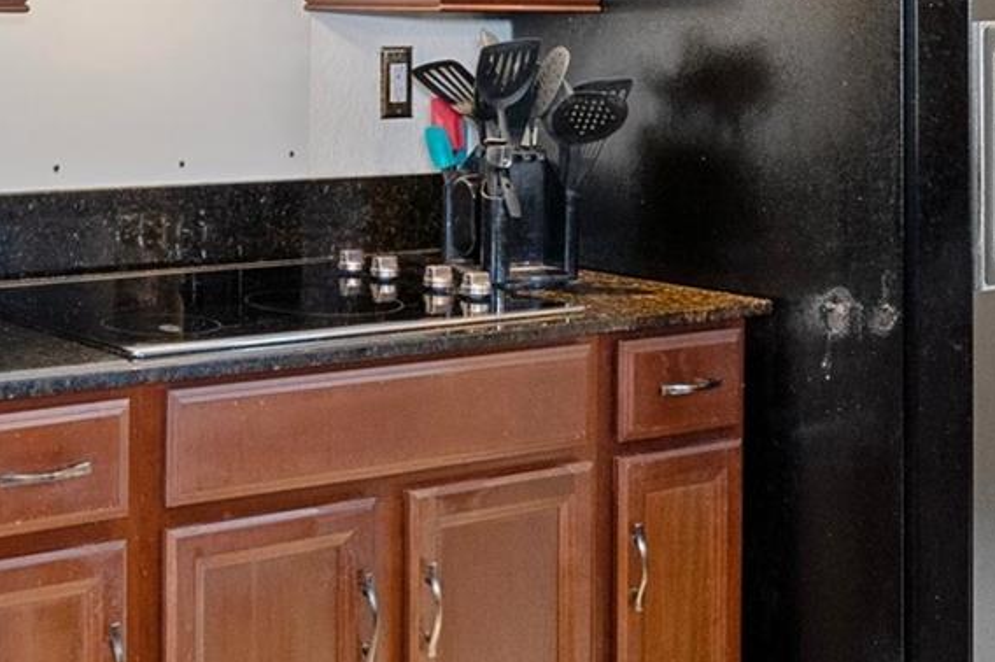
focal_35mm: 63
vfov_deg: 21.2
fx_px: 1751
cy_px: 166
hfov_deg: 28.9
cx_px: -88
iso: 640
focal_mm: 15
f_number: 8
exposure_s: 1/1.25
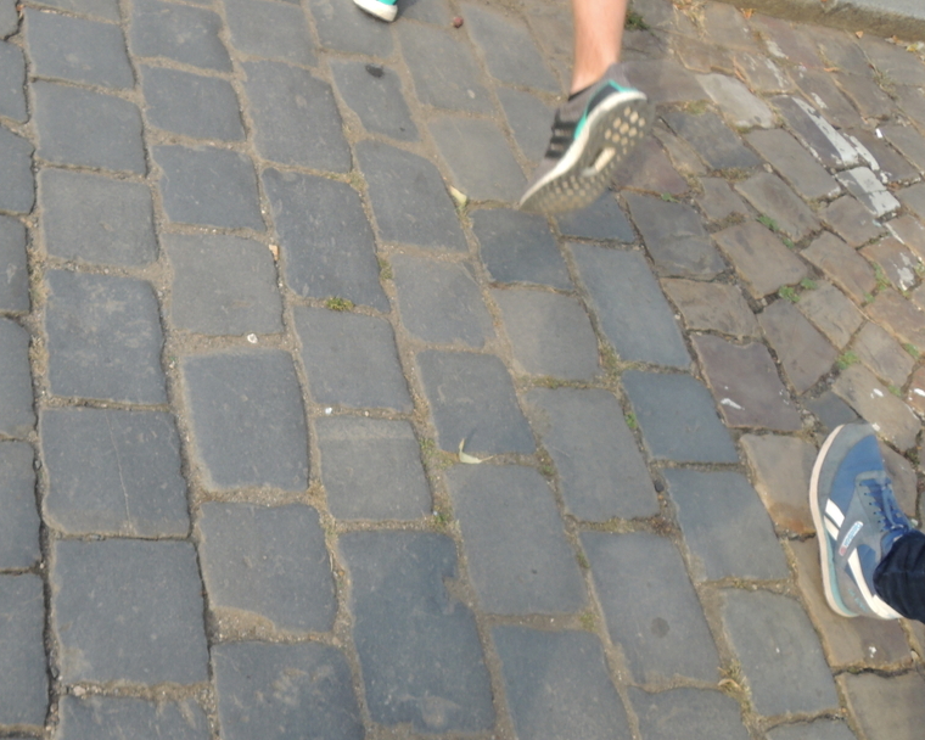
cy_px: 405
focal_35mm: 37
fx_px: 1013
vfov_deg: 40.1
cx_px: 220
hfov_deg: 47.1
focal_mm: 4.3
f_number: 2.8
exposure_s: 1/400
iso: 100
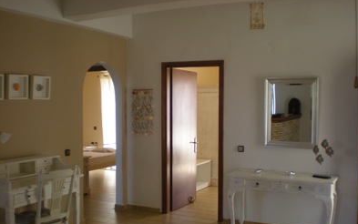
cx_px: 180
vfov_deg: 31.3
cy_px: 126
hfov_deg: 48.2
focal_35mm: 41
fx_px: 400
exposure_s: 1/58.7
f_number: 3.1
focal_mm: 6.3
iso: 143
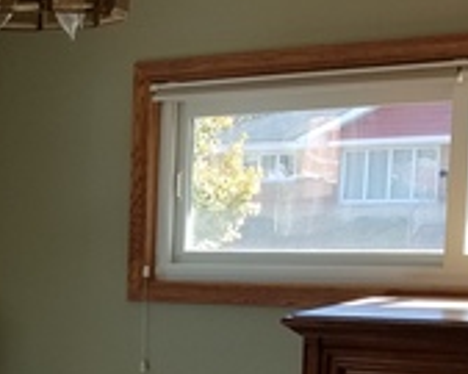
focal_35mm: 96
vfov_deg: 15.4
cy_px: 454
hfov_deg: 19.1
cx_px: -53
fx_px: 1329
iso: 40
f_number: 1.7
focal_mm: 4.2
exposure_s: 1/120
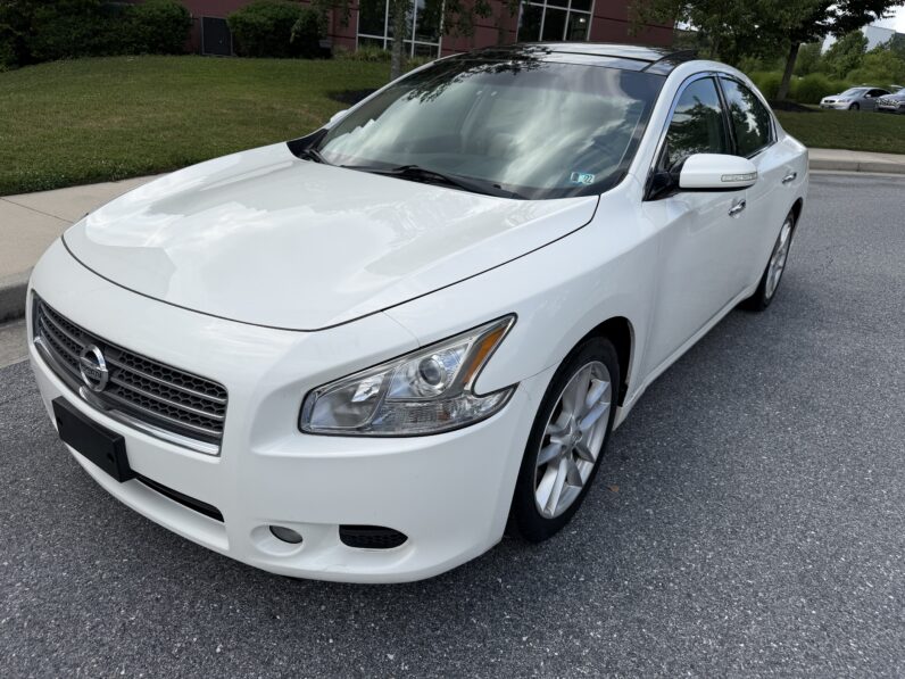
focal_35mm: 24
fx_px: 627
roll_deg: -6.1
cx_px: 452
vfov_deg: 56.8
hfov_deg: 71.6
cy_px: 340
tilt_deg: -22.4
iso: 80
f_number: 1.78
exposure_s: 1/5714
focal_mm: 6.76
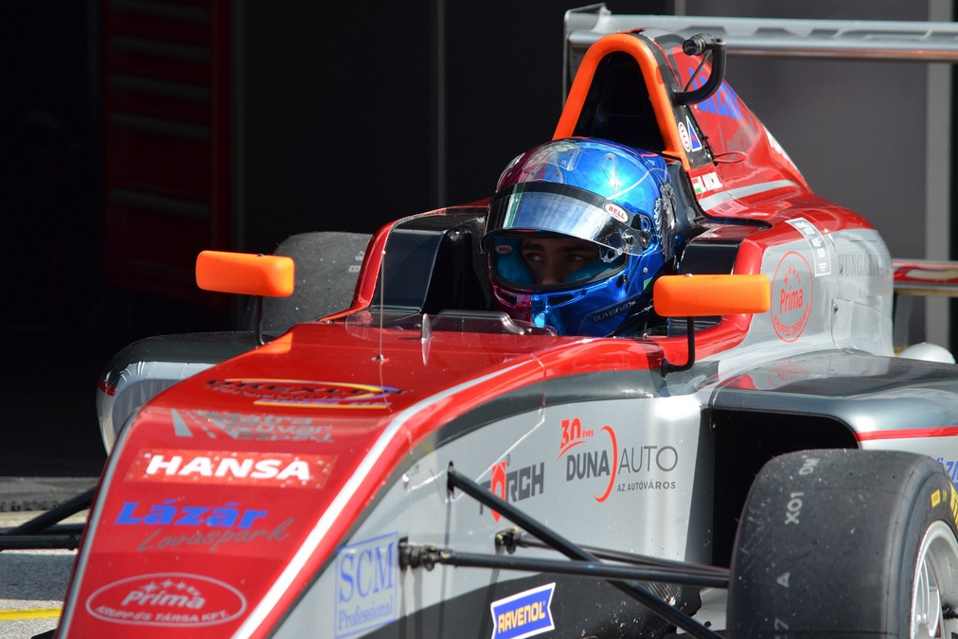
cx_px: 475
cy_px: 318
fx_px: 8889
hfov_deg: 6.2
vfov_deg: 4.1
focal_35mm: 334
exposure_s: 1/800
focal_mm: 220
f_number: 7.1
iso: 200
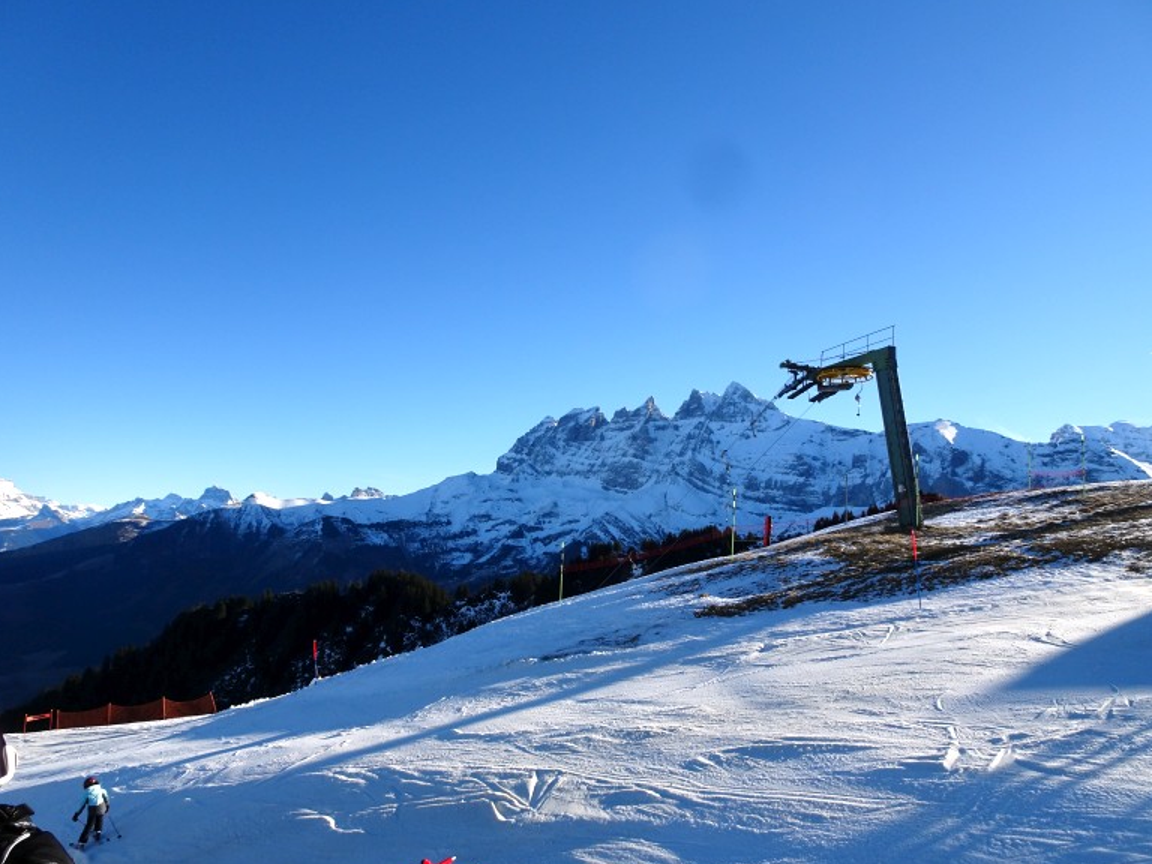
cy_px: 444
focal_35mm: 25
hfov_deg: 69.4
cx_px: 590
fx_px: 832
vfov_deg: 54.9
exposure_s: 1/1000
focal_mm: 4.1
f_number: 3.5
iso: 80
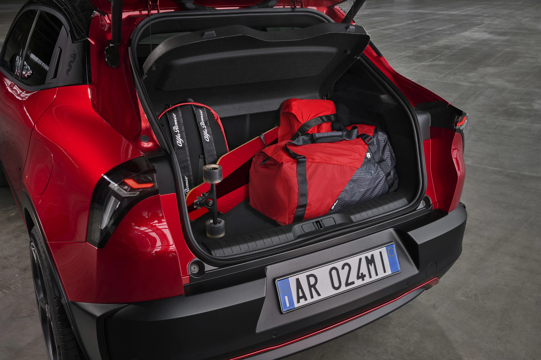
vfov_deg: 38.4
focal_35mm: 34
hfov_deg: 55.1
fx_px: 518
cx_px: 270
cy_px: 180
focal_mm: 34.5
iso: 100
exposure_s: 1/8
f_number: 10
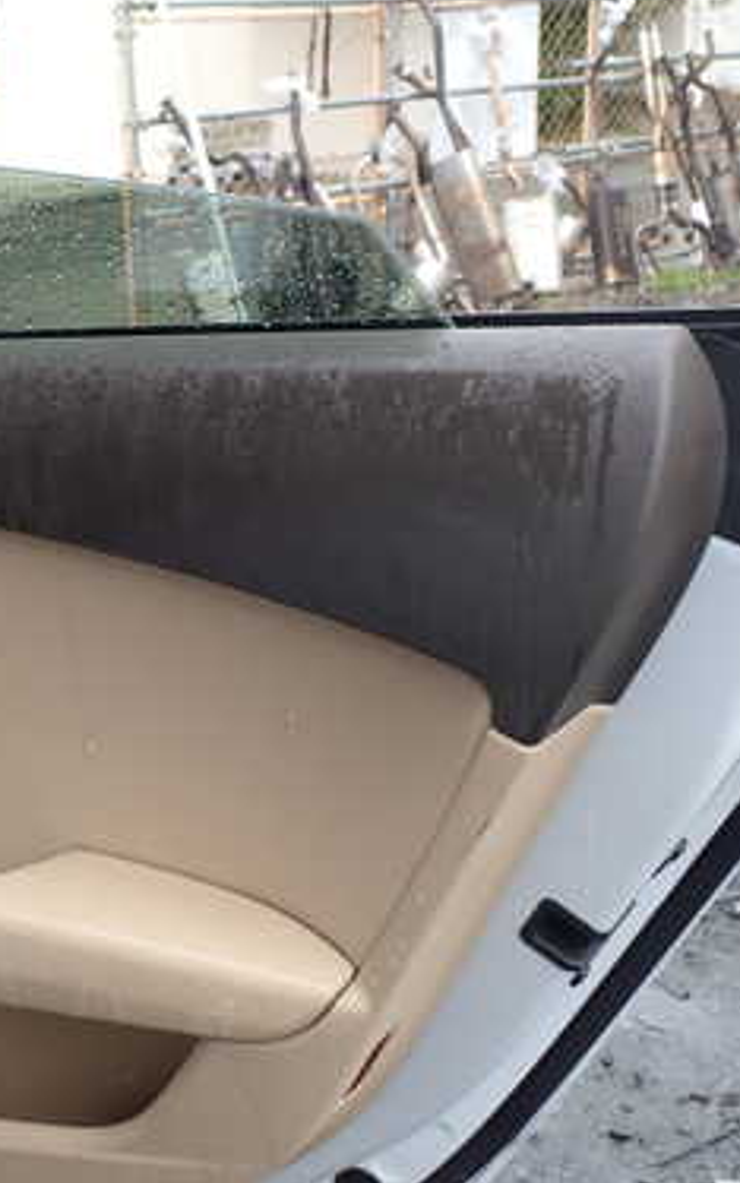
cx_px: 120
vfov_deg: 39.6
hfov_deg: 24.8
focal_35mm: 51
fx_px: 1644
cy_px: 610
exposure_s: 1/100
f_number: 3.2
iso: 100
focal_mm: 5.4
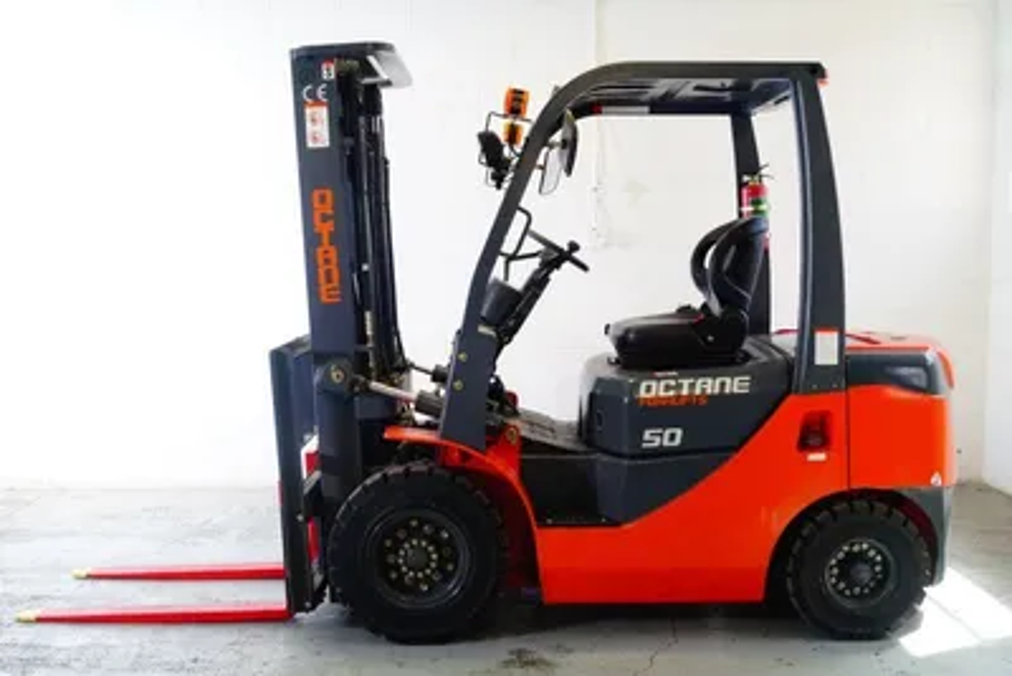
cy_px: 338
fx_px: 1012
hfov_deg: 53.1
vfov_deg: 36.9
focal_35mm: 36
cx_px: 506
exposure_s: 1/200
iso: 2500
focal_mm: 24
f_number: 10
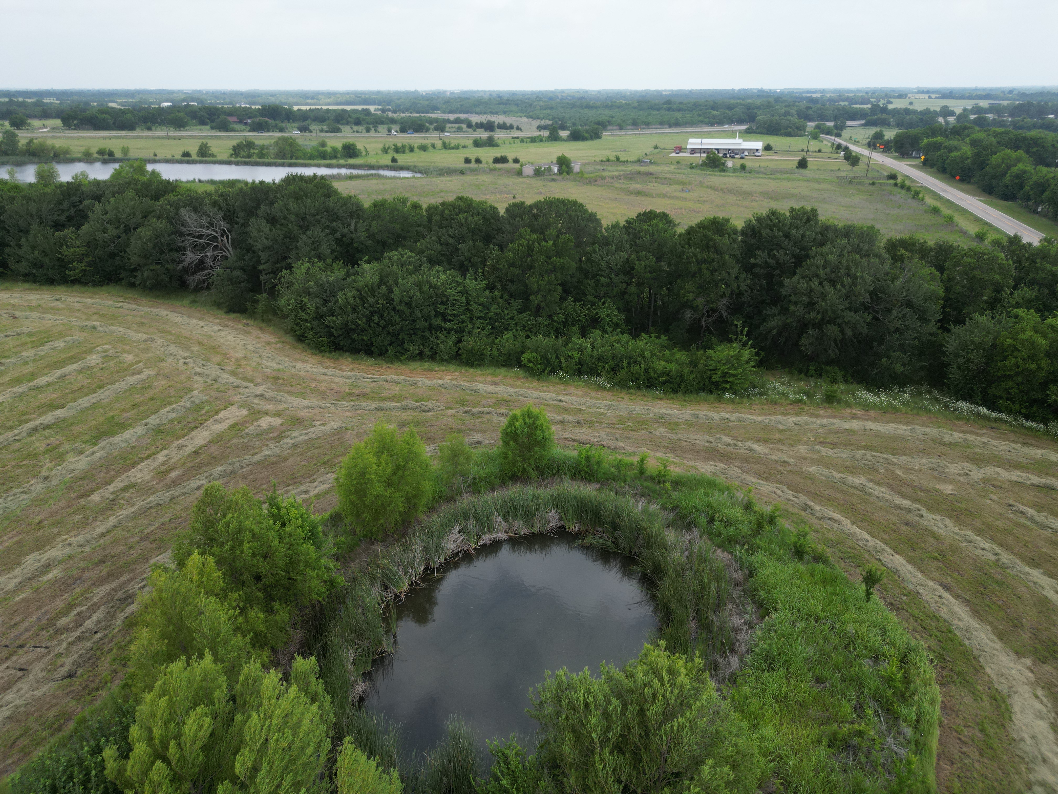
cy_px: 397
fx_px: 734
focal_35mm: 24
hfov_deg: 71.6
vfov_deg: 56.8
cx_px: 529
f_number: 1.7
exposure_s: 1/1600
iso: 130
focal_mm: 6.72
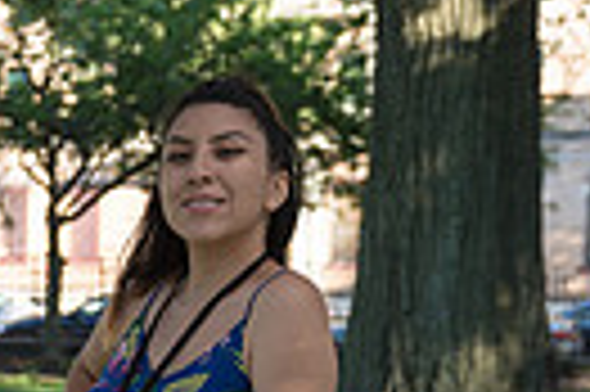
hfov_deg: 16.2
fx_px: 2030
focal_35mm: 124
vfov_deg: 10.7
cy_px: 570
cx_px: -23
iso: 200
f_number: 2.8
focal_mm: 28
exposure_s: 1/400
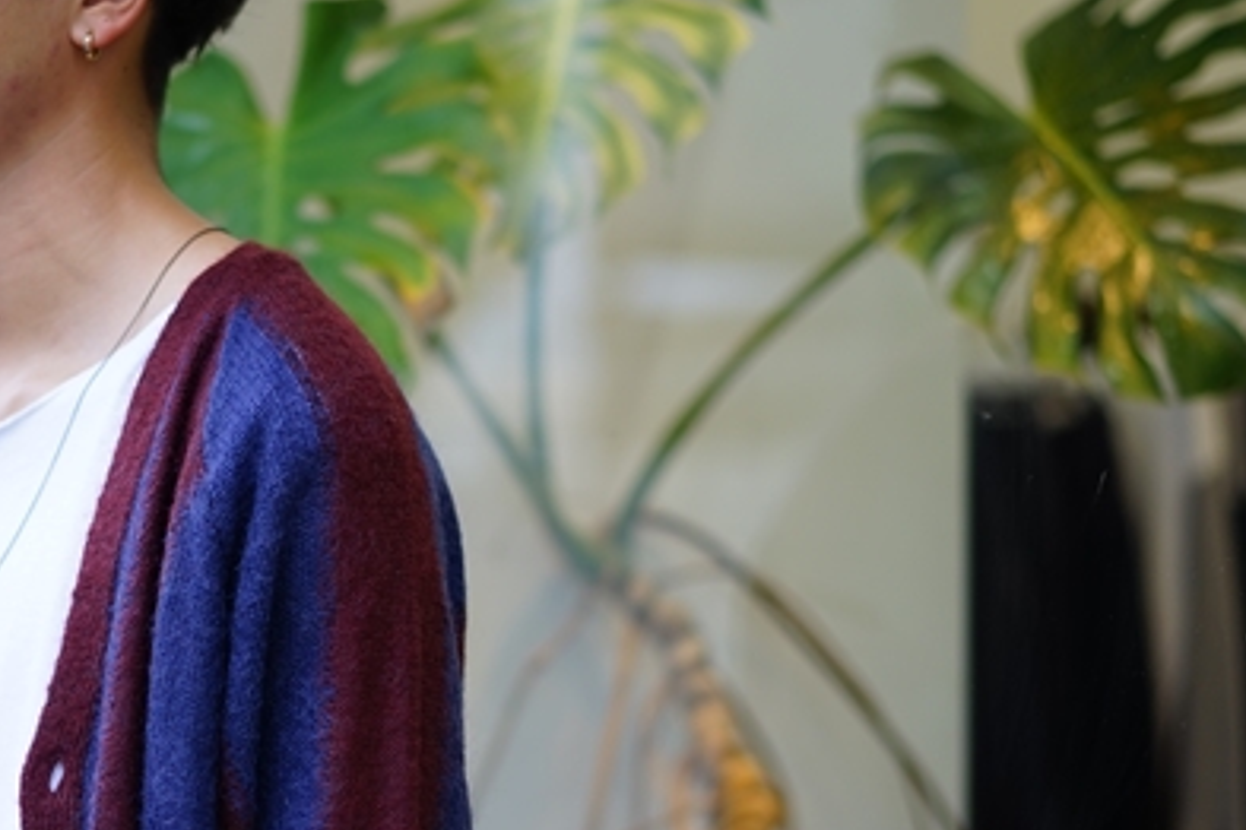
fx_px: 3876
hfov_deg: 18.2
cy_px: 569
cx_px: 336
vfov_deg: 12.2
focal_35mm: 112
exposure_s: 1/125
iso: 100
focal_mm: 55
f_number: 1.8
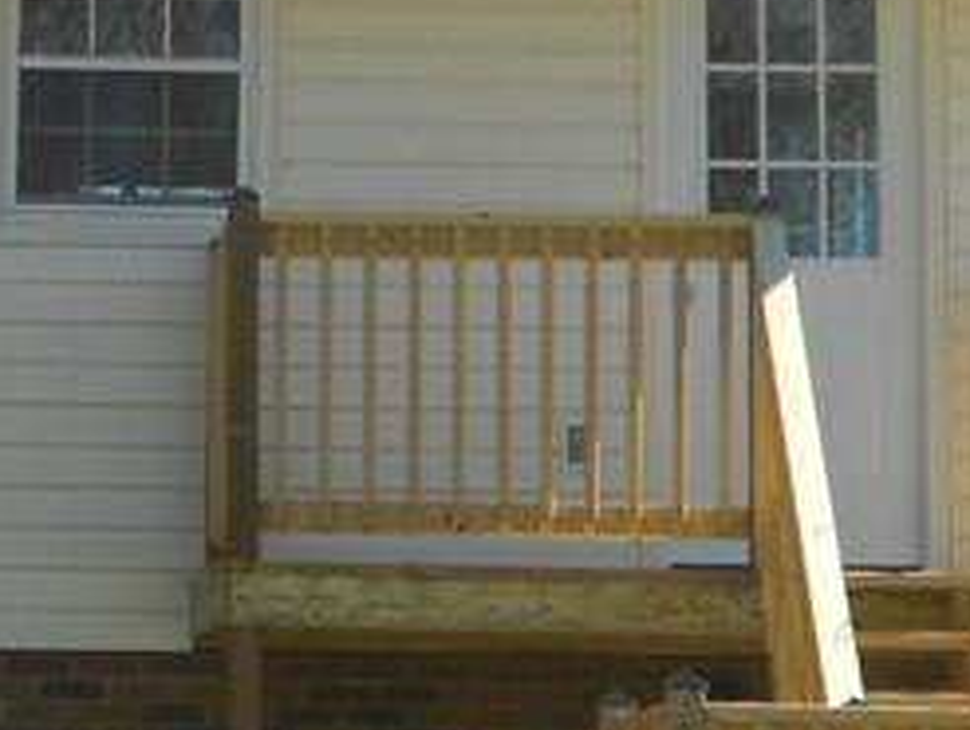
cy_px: 253
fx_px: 6535
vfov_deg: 6.4
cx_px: -331
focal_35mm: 233
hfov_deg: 8.4
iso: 80
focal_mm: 10
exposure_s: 1/250
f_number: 4.9
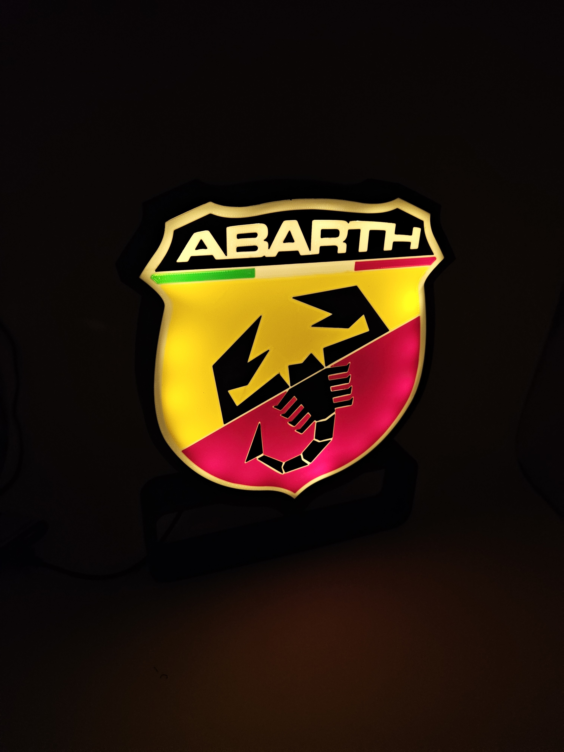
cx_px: 282
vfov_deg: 73.9
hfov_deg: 58.9
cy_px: 376
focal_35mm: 23
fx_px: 500
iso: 160
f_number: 1.8
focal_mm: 5.4
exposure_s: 1/190
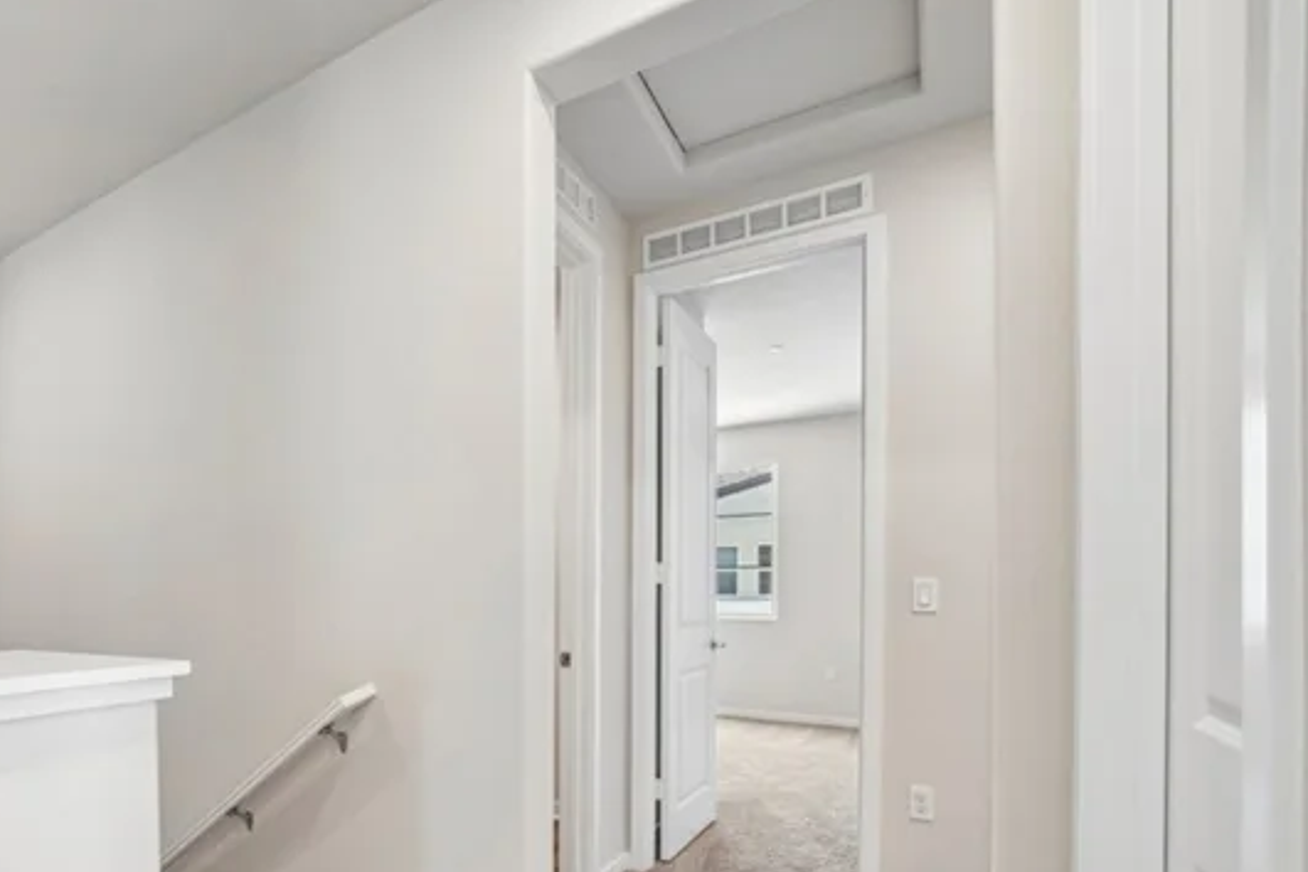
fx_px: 690
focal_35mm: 19
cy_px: 601
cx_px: 405
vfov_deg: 62.5
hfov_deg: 83.0
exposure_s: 1/25
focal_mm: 12
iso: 400
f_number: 7.1
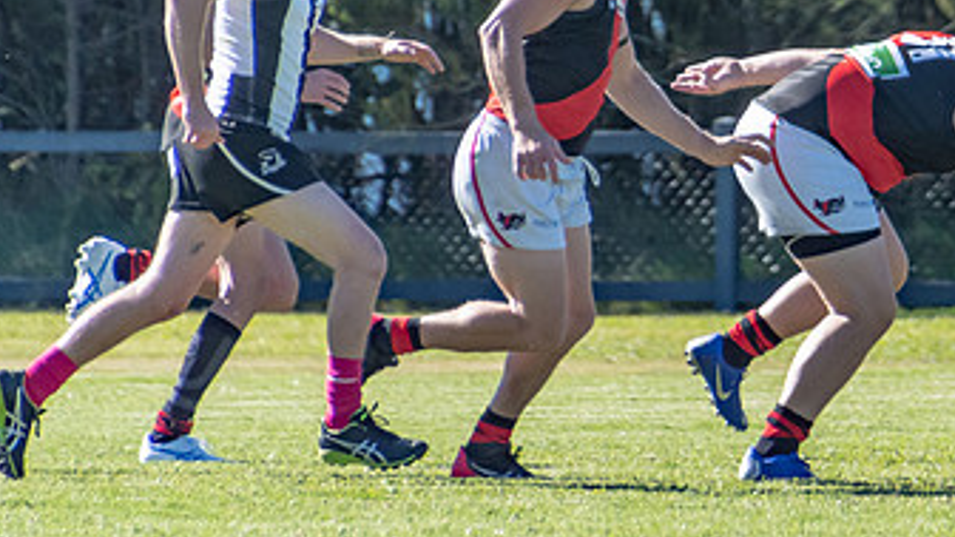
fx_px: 33274
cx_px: 967
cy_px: 127
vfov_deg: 0.9
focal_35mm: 1314
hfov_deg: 1.6
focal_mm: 400
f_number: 7.1
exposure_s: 1/2000
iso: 800
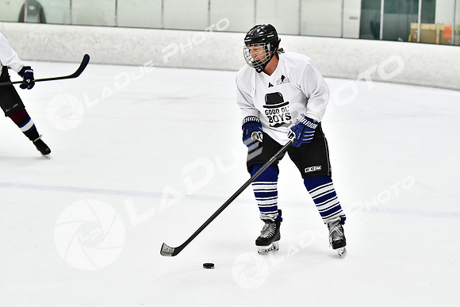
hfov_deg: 18.9
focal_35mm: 108
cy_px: 154
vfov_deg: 12.7
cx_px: 230
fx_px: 1380
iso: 5000
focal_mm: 72
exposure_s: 1/1250
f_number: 2.8
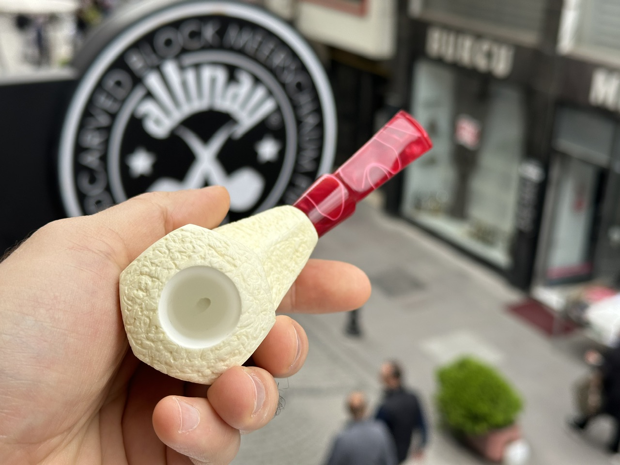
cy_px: 232
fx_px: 860
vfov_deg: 30.3
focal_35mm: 48
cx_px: 310
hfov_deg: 39.7
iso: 64
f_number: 1.78
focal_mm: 6.86
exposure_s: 1/532
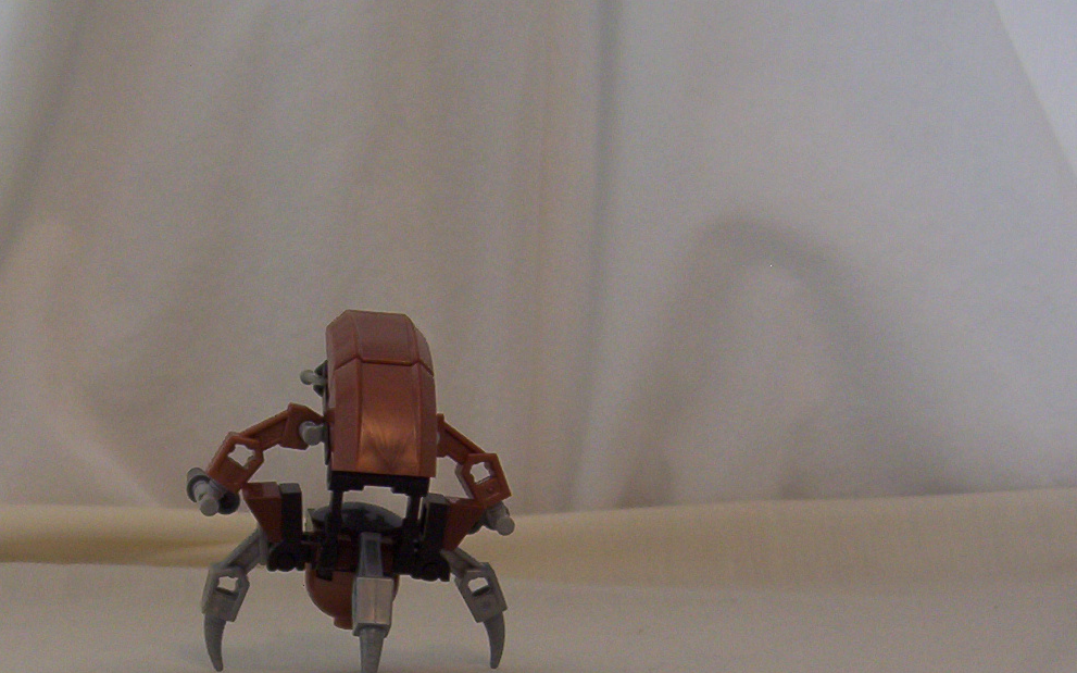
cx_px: 314
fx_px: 1849
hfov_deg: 32.1
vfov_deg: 20.1
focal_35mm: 63
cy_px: 640
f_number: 2.76
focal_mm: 5.54
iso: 100
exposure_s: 1/42.3
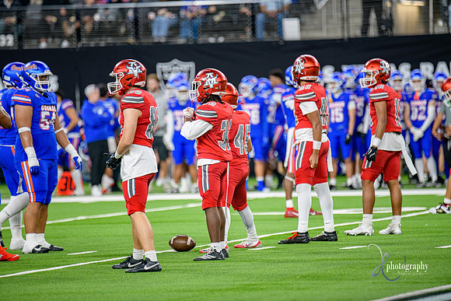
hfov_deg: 6.9
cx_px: 226
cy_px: 150
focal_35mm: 300
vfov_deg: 4.6
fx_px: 3759
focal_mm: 300
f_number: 2.8
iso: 1000
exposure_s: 1/400
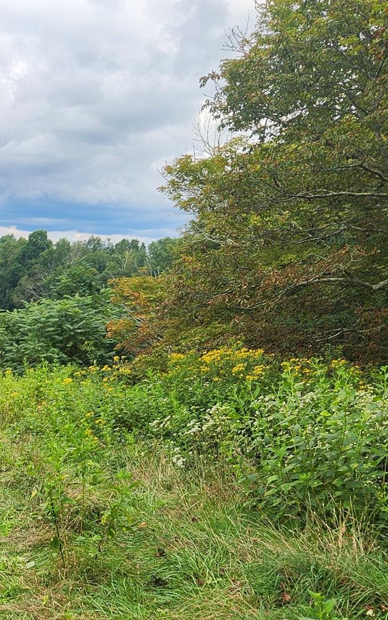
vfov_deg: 40.2
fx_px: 829
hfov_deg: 24.5
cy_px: 443
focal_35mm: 49
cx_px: -46
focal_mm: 5.4
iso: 20
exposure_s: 1/989
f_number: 1.8
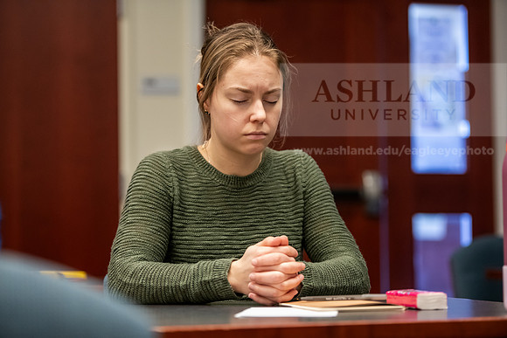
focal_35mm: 98
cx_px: 254
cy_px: 169
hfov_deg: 20.8
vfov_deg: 14.0
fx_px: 1380
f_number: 2.8
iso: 2000
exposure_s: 1/200
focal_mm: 98
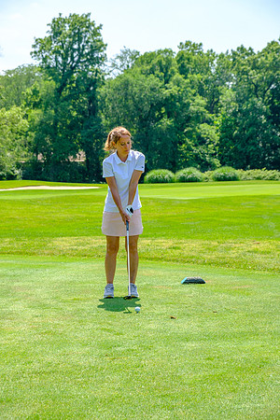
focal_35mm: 83
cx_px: 140
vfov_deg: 24.5
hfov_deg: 16.5
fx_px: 968
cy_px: 210
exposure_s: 1/250
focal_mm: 55
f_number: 6.4
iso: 200
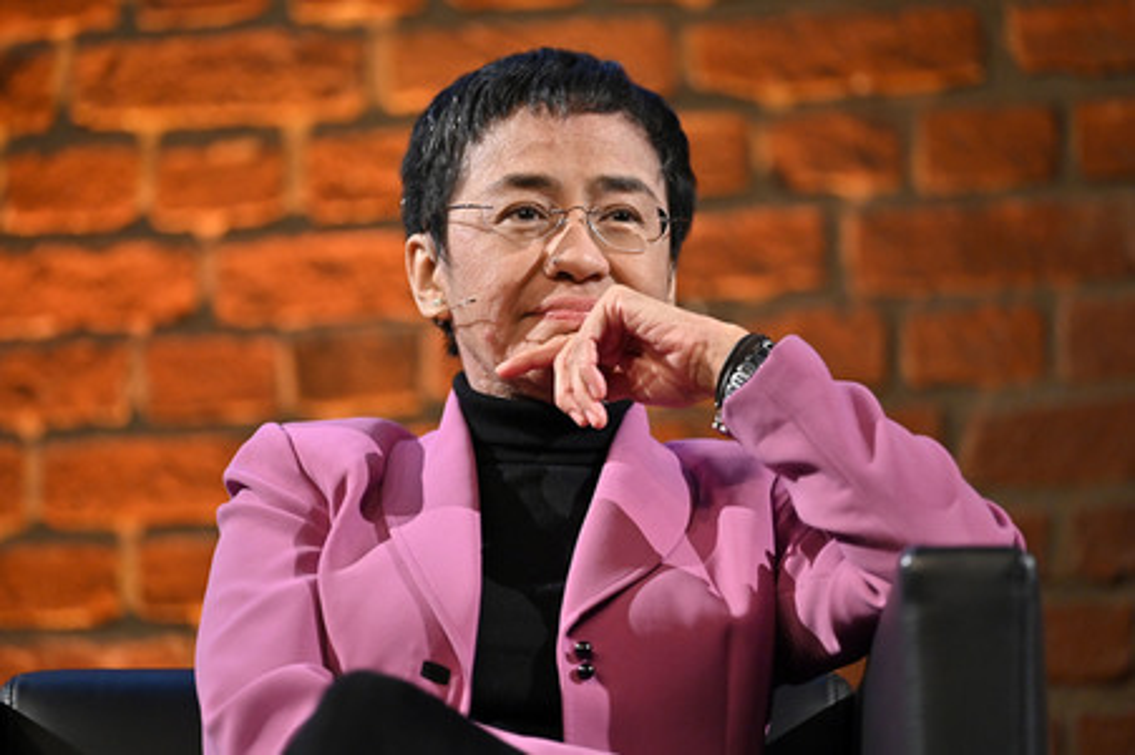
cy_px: 378
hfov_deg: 10.3
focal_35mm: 200
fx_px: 6301
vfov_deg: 6.9
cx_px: 568
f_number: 2.8
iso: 2500
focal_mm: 200
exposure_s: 1/250
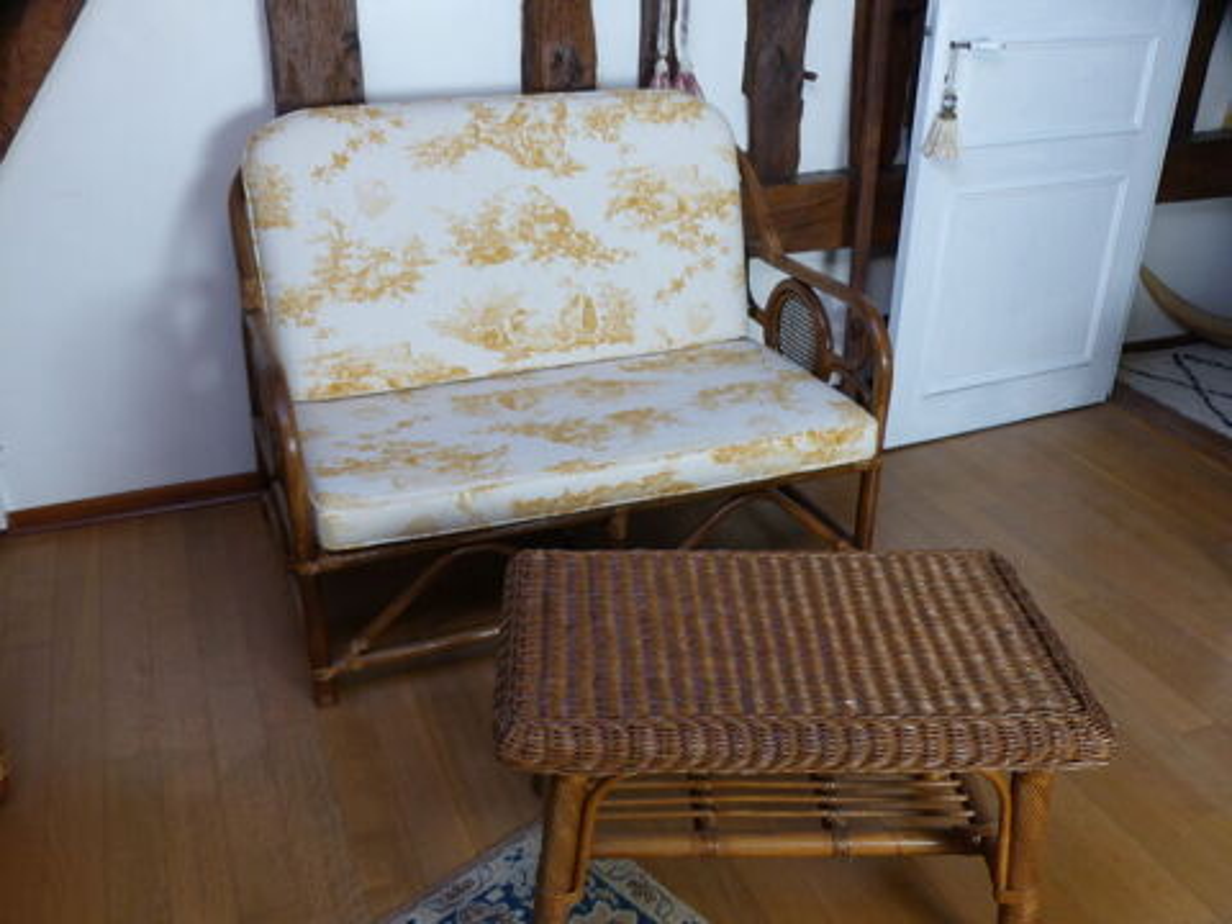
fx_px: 1139
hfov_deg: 56.8
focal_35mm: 32
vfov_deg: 44.2
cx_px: 616
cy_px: 462
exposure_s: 1/60
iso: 125
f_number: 2.8
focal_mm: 5.7
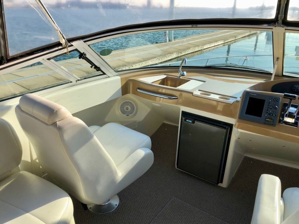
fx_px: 242
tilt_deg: -22.2
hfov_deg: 63.4
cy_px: 112
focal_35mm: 28
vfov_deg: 49.7
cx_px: 150
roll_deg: +0.3
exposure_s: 1/1043
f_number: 1.8
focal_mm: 3.99
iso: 20
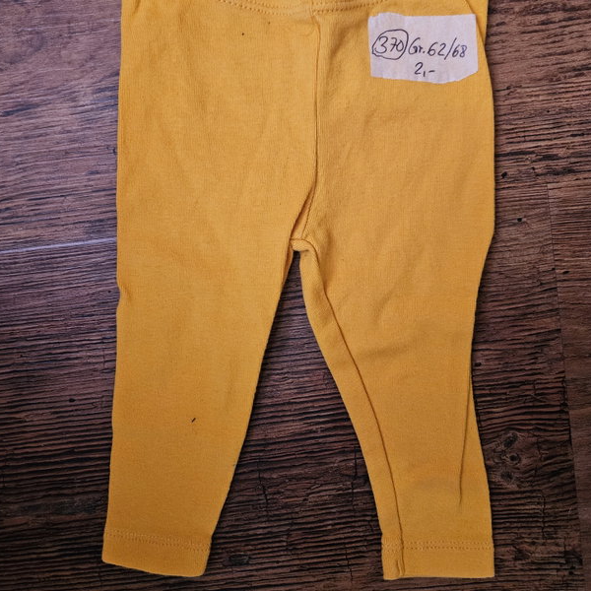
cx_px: 295
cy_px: 226
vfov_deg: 56.7
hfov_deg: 57.3
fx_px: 541
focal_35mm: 28
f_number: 1.8
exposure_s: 1/50
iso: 500
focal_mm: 5.4
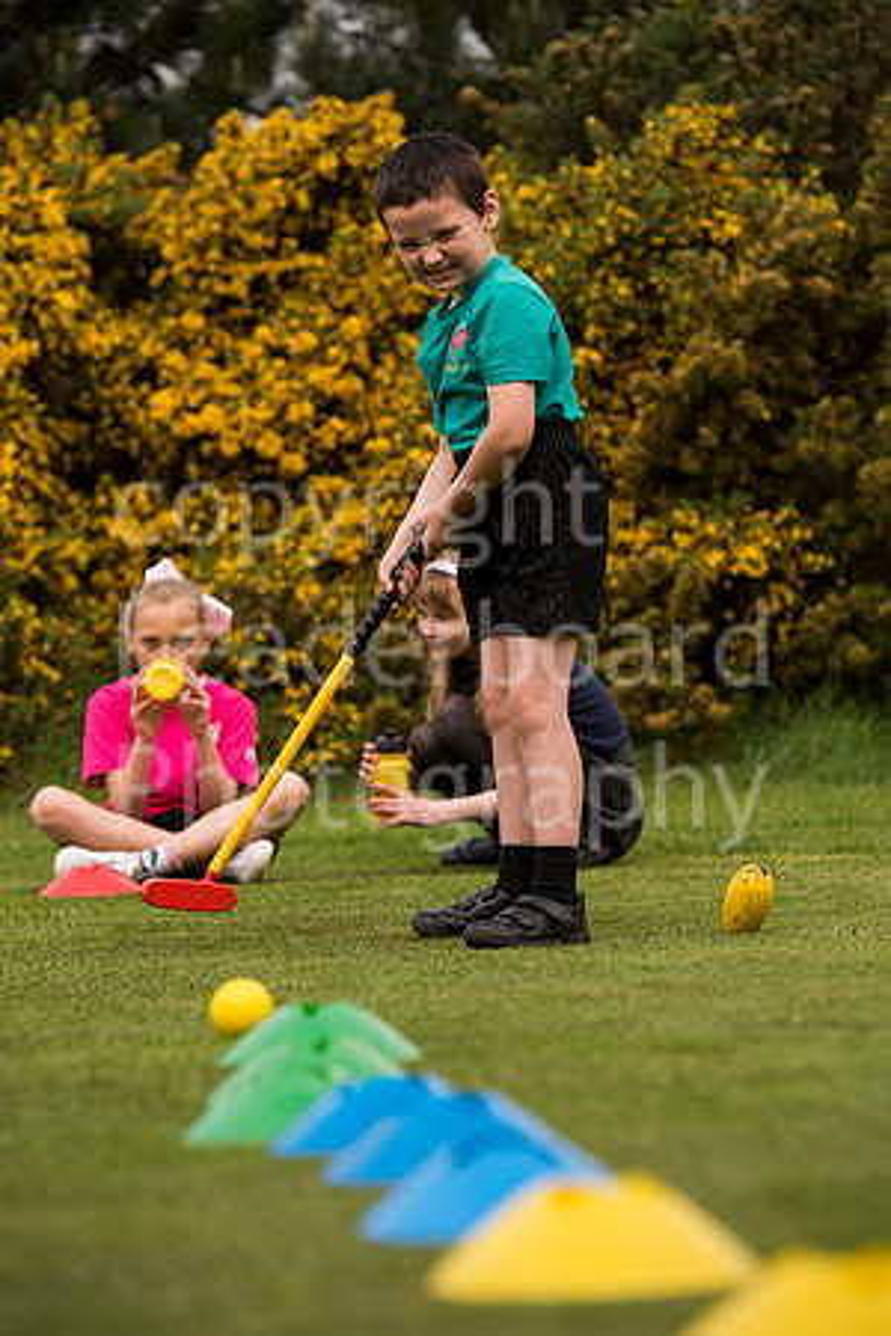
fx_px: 6311
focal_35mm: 170
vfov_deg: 12.1
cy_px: 668
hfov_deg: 8.1
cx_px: 446
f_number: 5.6
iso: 400
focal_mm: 170
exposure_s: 1/800
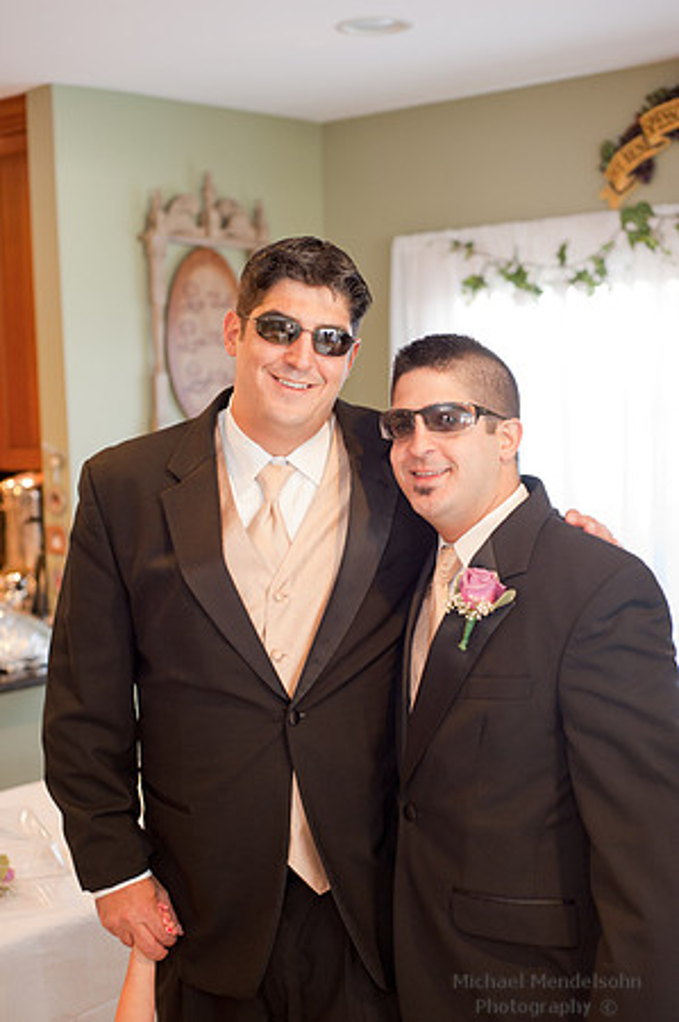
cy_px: 511
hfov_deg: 26.9
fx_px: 1418
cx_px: 340
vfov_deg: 39.6
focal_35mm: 50
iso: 1250
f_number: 2.8
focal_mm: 50
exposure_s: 1/80
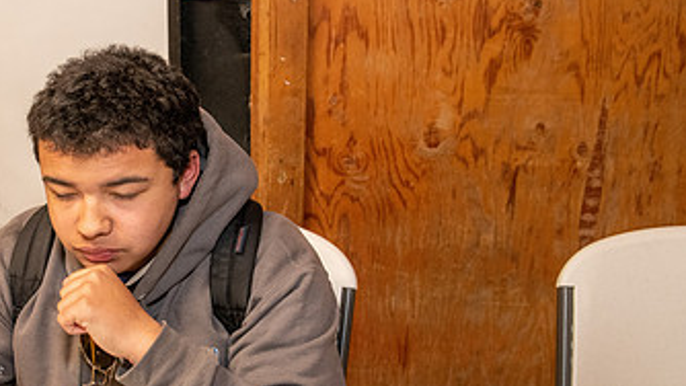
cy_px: 256
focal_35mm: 51
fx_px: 928
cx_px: 111
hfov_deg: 38.6
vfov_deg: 23.4
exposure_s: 1/125
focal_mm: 28
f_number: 4
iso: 2800
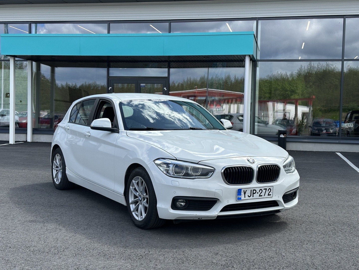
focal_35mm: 48
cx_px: 180
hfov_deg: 39.7
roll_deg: -1.5
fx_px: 498
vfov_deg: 30.3
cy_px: 135
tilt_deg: -1.8
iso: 64
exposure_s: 1/2070
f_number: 1.78
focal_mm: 6.86
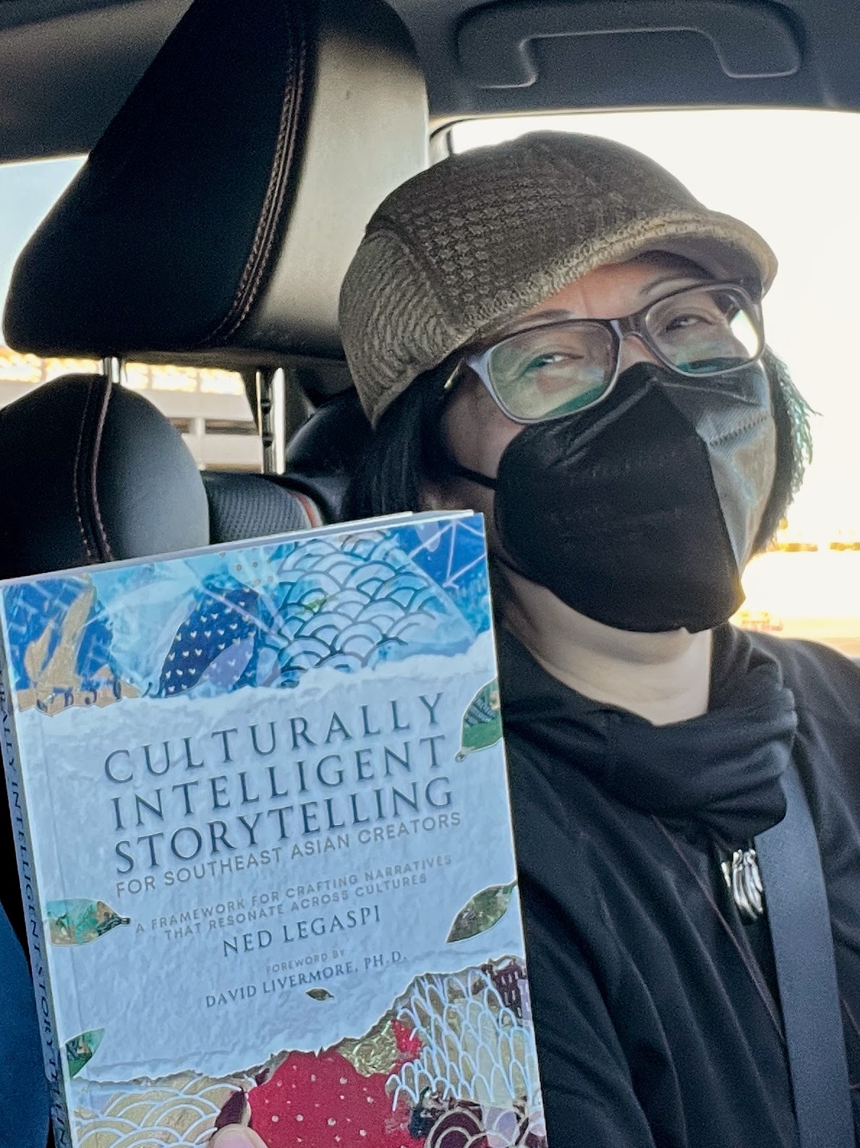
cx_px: 430
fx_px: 762
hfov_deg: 58.9
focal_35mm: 23
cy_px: 574
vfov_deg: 73.9
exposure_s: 1/94
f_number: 2.2
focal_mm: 2.71
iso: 100
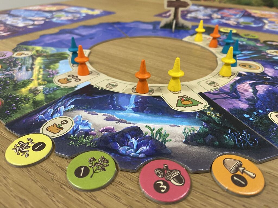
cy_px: 104
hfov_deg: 69.4
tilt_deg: -34.9
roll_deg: -0.4
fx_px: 201
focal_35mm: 25
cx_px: 139
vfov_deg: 54.9
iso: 125
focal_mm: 4.25
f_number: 1.8
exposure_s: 1/50
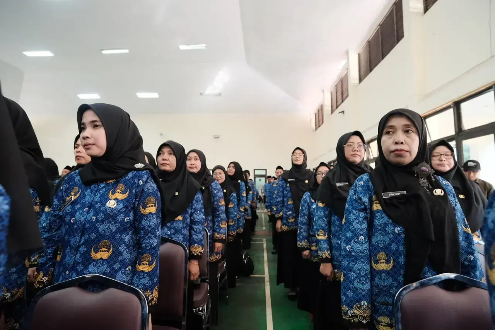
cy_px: 165
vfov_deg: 61.9
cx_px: 248
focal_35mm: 20
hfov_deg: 84.0
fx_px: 275
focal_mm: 13
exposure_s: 1/42
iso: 2500
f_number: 2.8
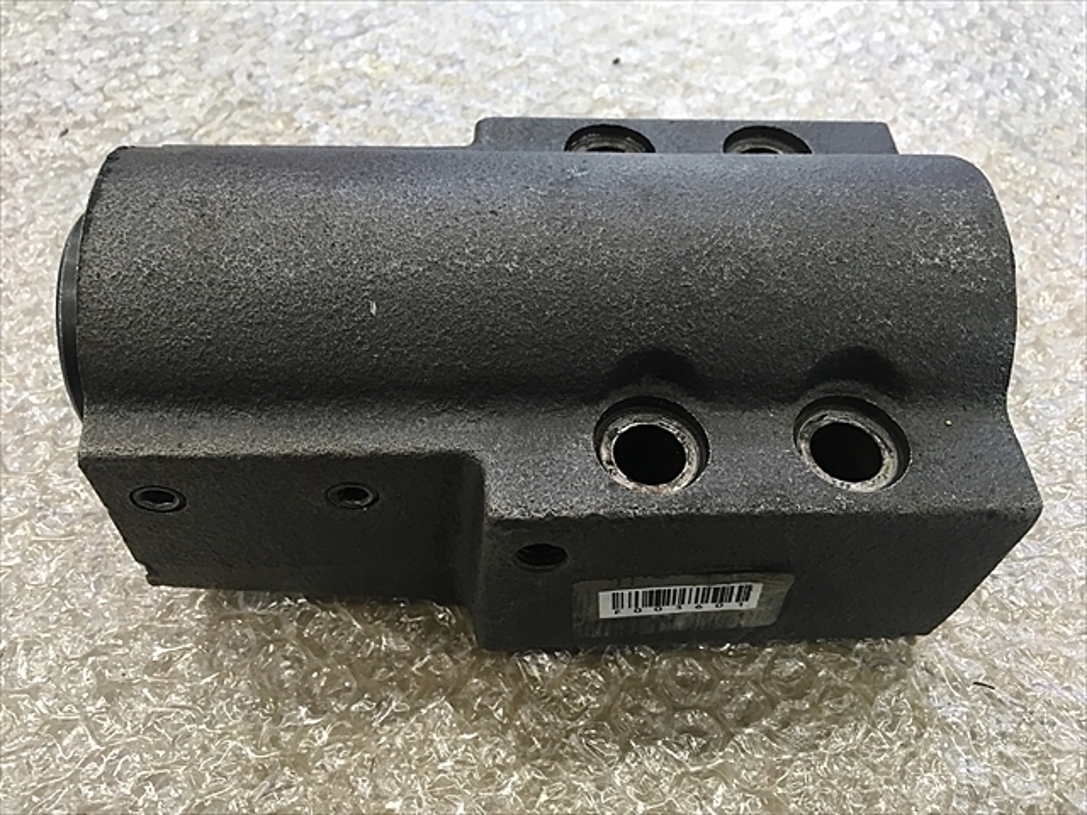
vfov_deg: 48.2
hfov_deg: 61.7
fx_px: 911
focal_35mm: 29
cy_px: 408
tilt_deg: -55.4
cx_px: 544
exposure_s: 1/30
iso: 64
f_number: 2.2
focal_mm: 4.15
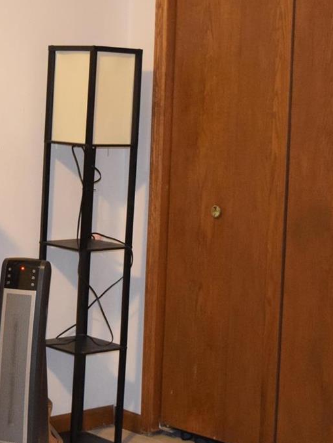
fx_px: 1219
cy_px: 189
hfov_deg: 15.4
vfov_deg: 20.6
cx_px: 40
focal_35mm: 95
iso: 3200
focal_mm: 28
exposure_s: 1/60
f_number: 4.2
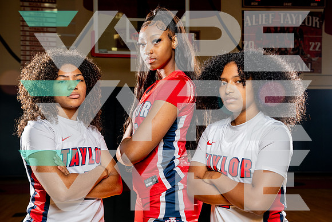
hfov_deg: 41.5
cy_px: 110
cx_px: 167
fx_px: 438
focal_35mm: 48
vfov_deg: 28.4
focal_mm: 46
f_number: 5.6
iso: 320
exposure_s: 1/250
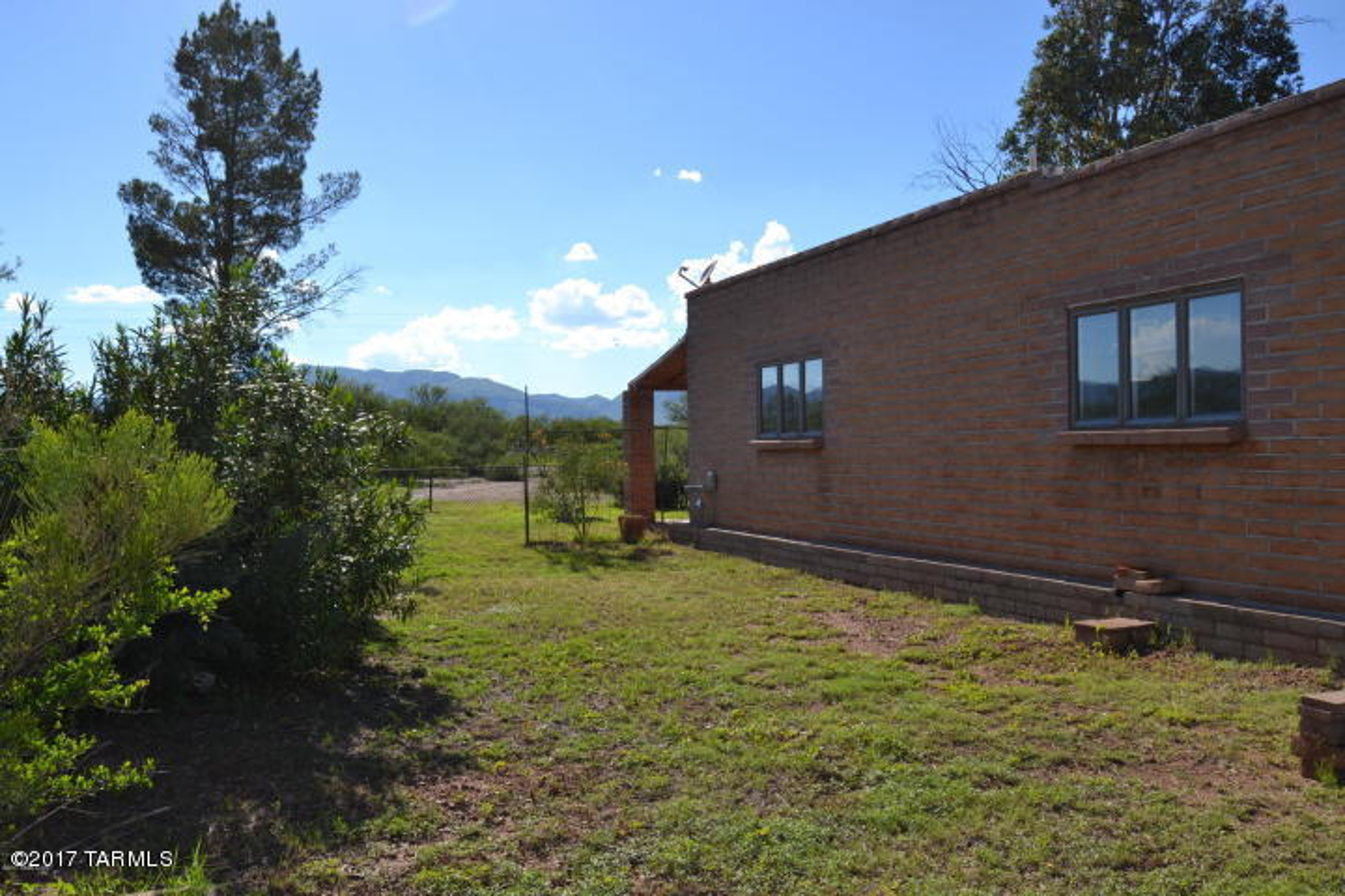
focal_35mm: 33
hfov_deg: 57.2
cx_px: 672
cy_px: 448
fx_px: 1233
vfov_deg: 40.0
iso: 100
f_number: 9
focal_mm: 22
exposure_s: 1/200
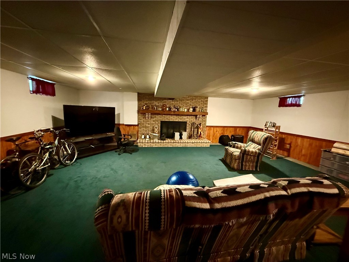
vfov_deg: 85.7
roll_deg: -2.0
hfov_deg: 102.1
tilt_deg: -7.5
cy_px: 131
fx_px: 141
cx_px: 174
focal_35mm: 14
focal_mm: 2.22
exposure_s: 1/30
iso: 1600
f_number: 2.2
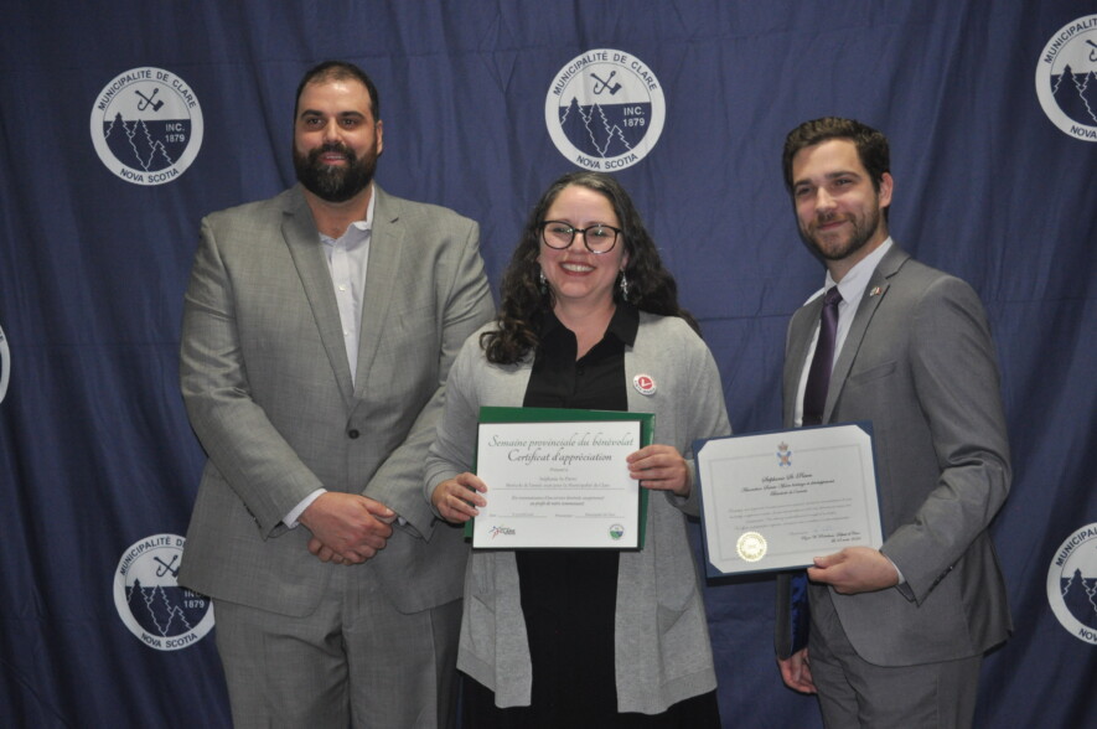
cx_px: 548
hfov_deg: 36.9
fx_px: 1644
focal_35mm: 54
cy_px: 364
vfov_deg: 25.0
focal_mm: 36
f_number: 5
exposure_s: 1/60
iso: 800
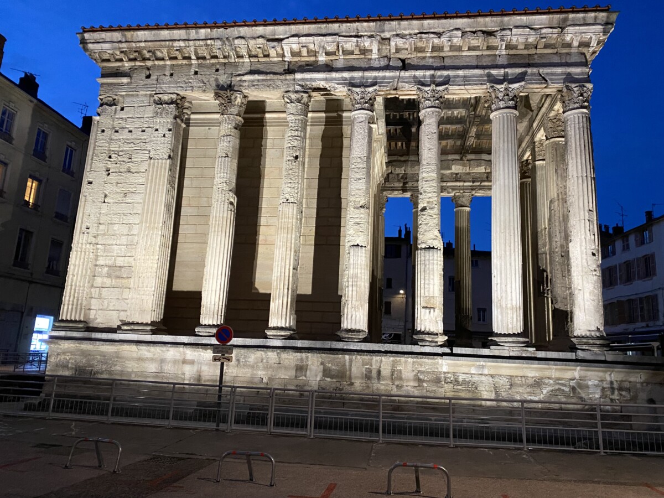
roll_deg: -3.1
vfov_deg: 53.1
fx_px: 499
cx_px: 332
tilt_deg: +11.4
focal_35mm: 26
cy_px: 249
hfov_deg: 67.3
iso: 500
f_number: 1.8
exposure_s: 1/33
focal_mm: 4.25
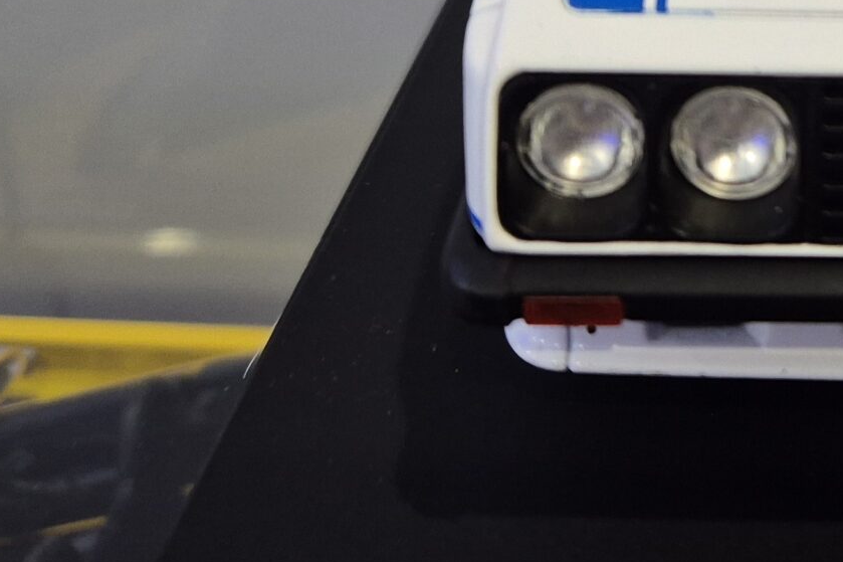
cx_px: 1049
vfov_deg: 16.4
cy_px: -365
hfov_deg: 24.7
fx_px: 1709
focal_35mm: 73
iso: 400
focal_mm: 5.4
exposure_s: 1/100
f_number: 1.8
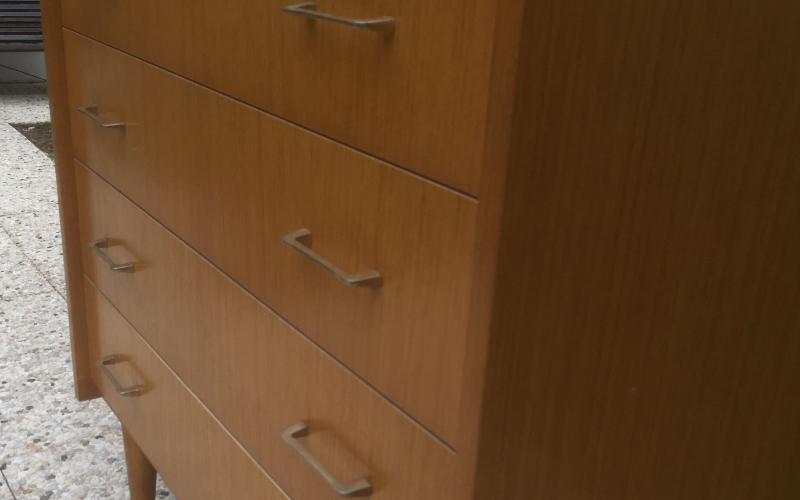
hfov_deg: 47.2
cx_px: 400
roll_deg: -3.8
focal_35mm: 42
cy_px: 315
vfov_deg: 30.4
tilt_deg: -27.0
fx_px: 916
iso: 25
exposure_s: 1/384
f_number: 2.2
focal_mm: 4.15
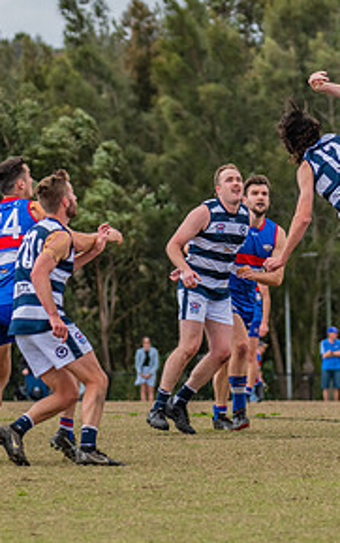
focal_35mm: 353
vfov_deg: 5.9
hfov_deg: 3.7
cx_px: 376
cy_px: 260
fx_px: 5226
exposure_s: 1/1600
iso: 800
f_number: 5
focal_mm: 170
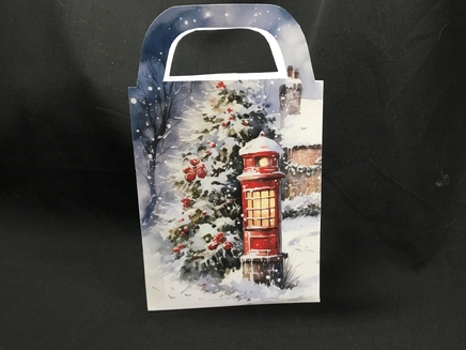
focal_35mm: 32
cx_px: 238
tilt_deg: -14.8
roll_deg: +0.7
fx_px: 431
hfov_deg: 56.8
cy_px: 175
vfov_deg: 44.2
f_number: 2.4
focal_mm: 3.3
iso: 160
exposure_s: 1/33
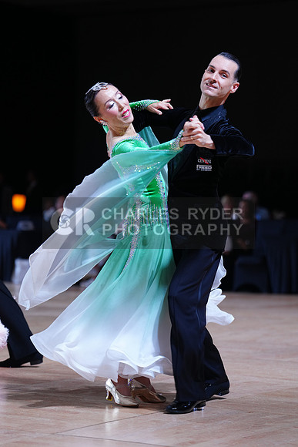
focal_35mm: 119
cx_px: 149
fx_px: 1477
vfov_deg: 17.2
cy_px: 224
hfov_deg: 11.5
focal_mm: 119
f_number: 2.8
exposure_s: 1/500
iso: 800
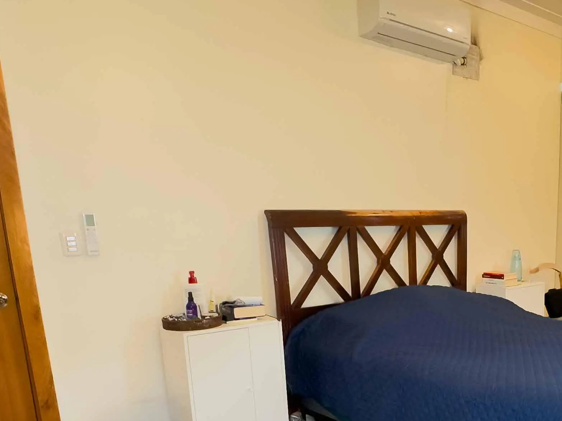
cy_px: 347
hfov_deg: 48.3
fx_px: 584
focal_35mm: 36
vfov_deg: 37.9
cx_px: 453
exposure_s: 1/40
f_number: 2.2
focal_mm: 2.22
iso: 1250
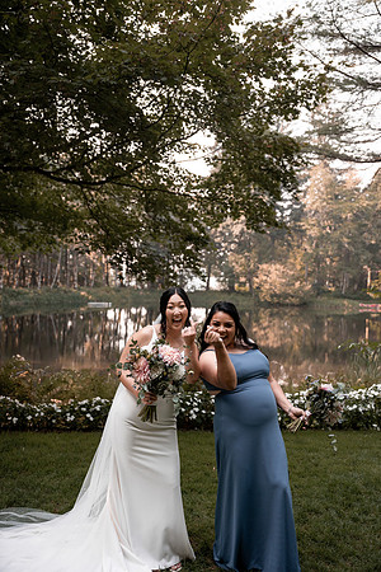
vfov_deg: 57.2
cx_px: 190
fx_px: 524
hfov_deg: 40.0
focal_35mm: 33
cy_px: 286
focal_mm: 33
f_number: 2.8
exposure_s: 1/640
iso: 250
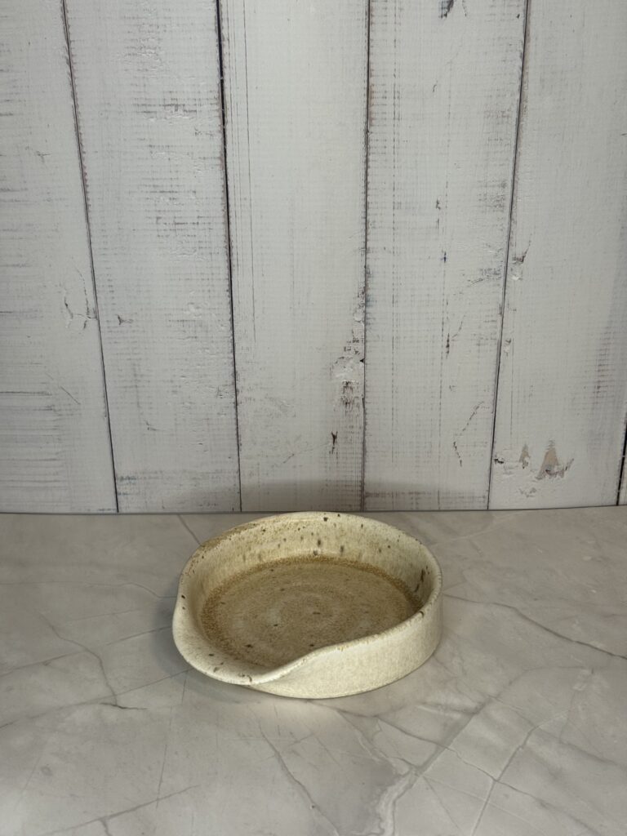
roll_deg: -0.2
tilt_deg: -23.4
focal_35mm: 48
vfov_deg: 39.7
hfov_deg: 30.3
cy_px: 418
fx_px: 1159
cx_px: 314
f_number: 1.78
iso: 80
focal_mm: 6.76
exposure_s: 1/119
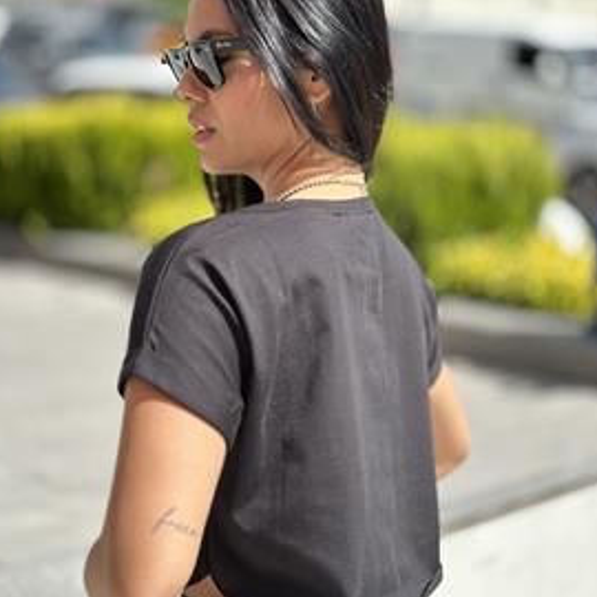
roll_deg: +1.1
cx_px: 283
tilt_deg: -7.2
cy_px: 222
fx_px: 1268
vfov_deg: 26.4
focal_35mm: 65
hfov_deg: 26.5
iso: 100
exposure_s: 1/3257
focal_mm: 6.86
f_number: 1.78
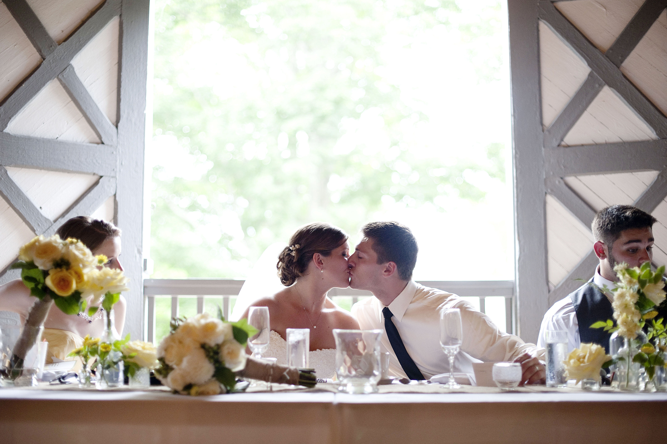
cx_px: 334
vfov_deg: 27.0
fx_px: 926
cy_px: 222
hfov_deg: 39.6
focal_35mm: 50
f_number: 1.8
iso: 1000
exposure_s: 1/200
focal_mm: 50
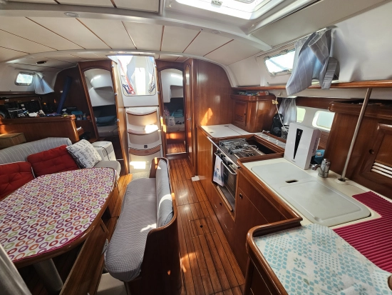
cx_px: 196
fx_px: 147
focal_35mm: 13
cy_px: 148
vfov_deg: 90.0
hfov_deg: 106.2
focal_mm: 2.2
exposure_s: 1/77.4
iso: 100
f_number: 2.2
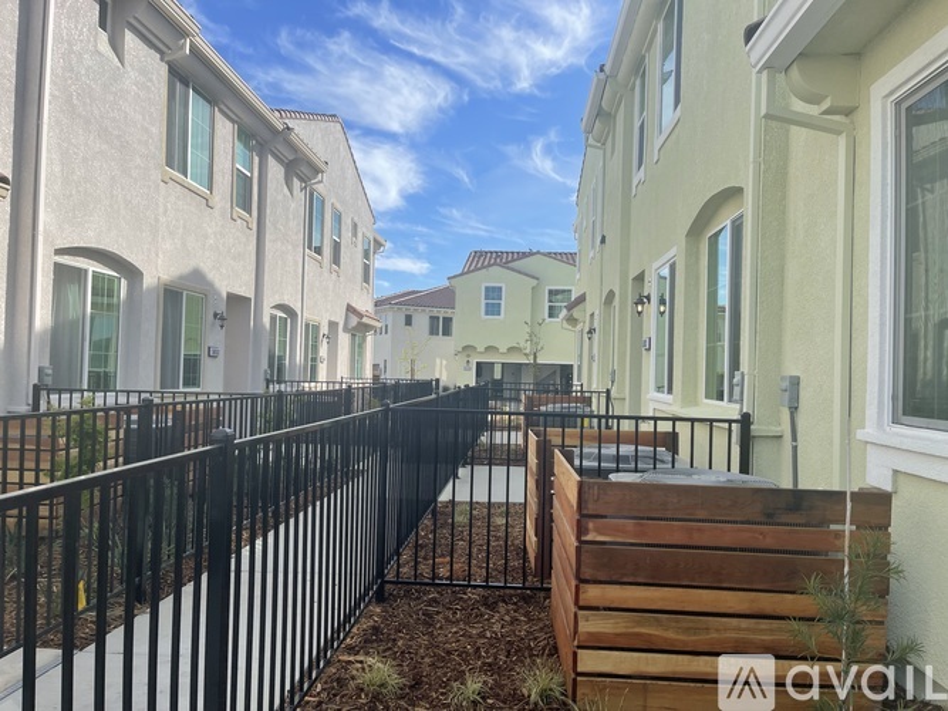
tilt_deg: +0.5
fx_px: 712
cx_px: 474
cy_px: 356
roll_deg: -2.1
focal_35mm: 26
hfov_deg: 67.3
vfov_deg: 53.0
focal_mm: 5.1
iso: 32
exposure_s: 1/2857
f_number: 1.6
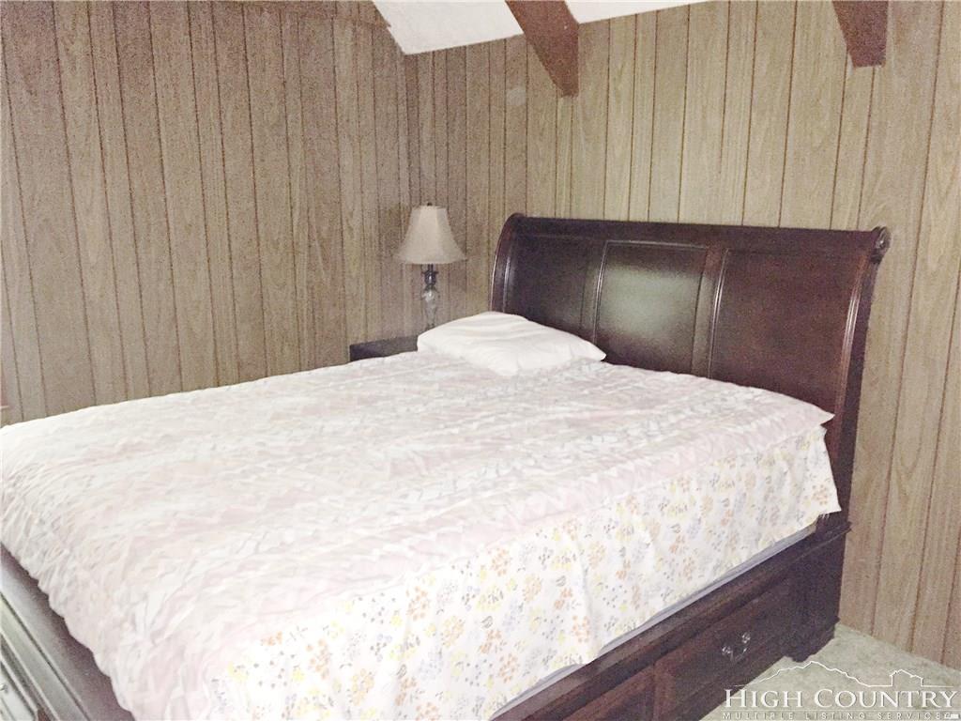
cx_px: 480
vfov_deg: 48.2
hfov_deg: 61.7
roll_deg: -0.3
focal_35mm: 29
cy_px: 360
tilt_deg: -13.4
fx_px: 805
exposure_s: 1/16
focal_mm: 4.15
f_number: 2.2
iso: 400
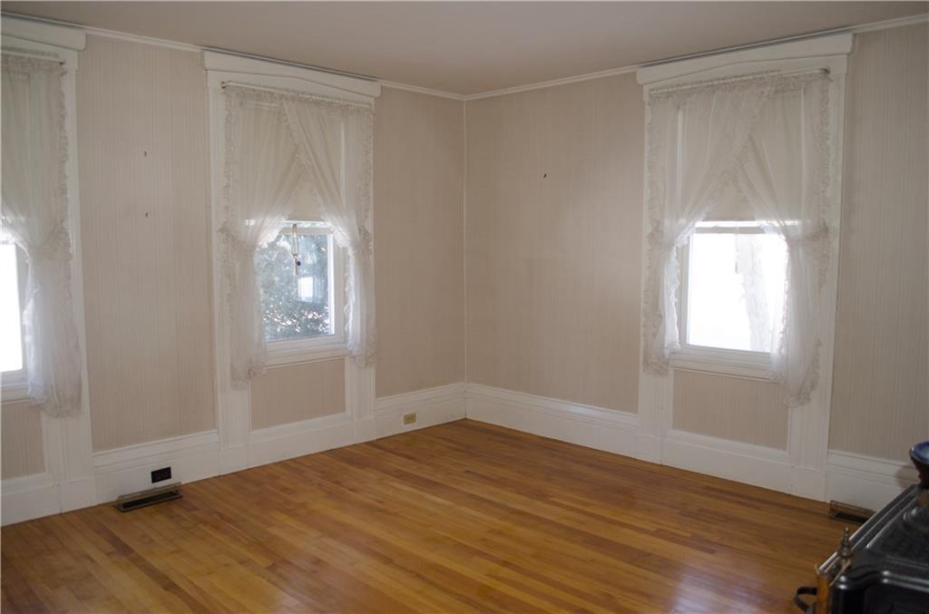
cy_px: 307
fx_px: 695
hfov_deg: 67.5
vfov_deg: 47.7
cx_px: 464
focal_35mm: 27
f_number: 3.5
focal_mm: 18
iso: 320
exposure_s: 1/125
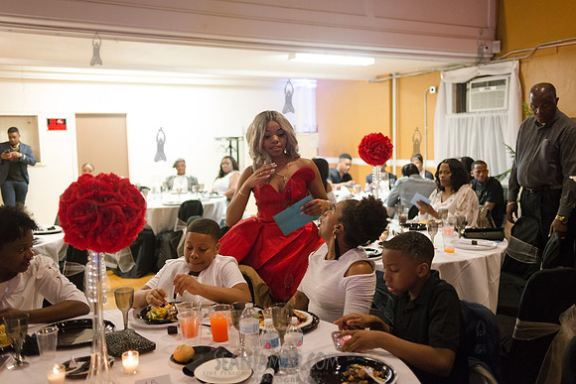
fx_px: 560
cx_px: 288
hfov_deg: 54.4
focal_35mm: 35
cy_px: 192
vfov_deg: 37.9
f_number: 2.8
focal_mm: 35
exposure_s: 1/160
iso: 4000
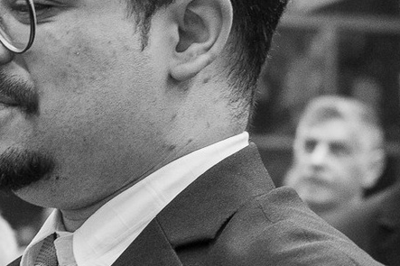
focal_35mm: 234
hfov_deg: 8.8
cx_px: 140
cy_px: 350
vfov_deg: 5.8
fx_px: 2599
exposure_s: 1/160
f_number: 2.8
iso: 1000
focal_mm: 27
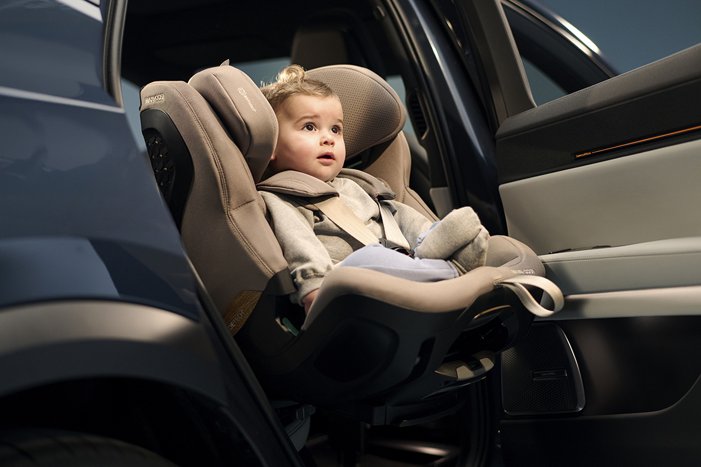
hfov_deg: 34.5
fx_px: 1129
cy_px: 234
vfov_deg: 23.4
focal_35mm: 58
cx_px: 350
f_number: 2.5
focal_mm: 58
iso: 1250
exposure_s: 1/400
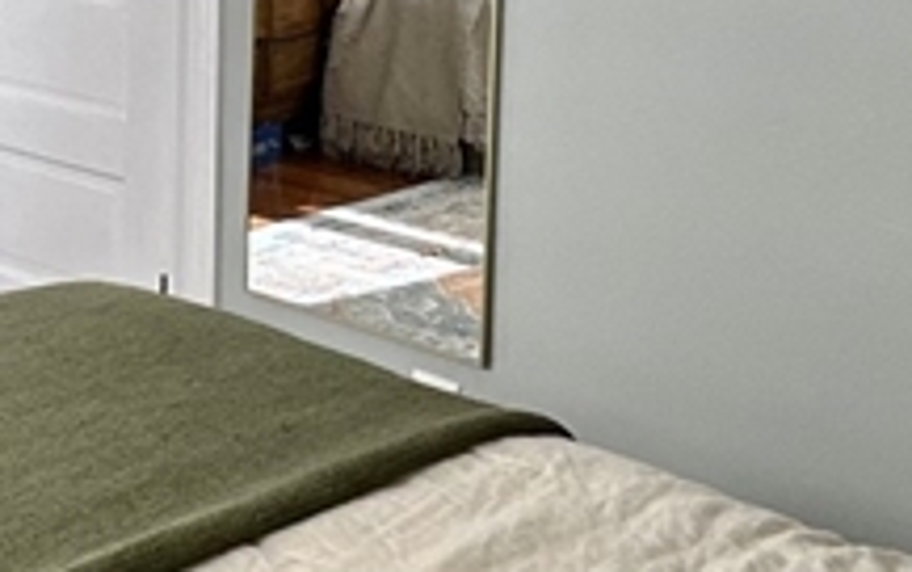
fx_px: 1741
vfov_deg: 17.5
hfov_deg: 25.5
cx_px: -252
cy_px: -172
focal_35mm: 70
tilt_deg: -2.7
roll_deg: -0.4
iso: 80
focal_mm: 2.22
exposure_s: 1/121
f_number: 2.2
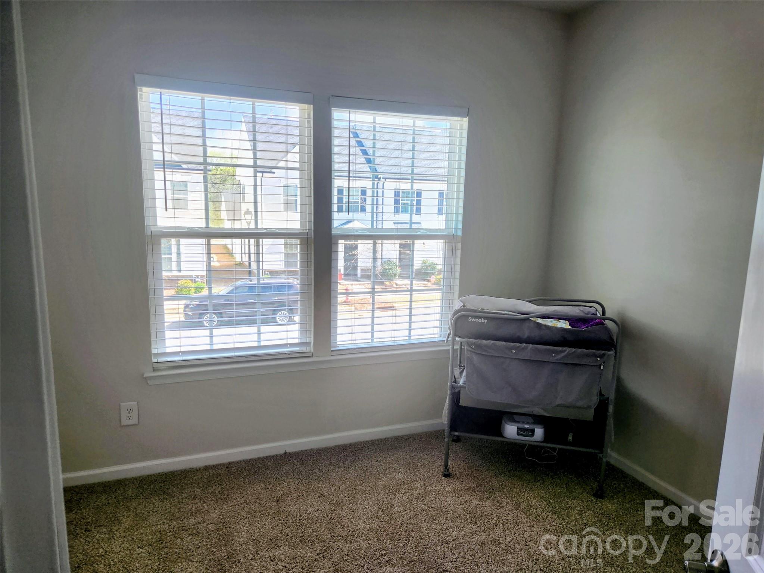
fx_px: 508
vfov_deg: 58.9
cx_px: 382
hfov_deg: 73.9
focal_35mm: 23
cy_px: 286
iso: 32
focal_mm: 5.4
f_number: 1.8
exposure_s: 1/180
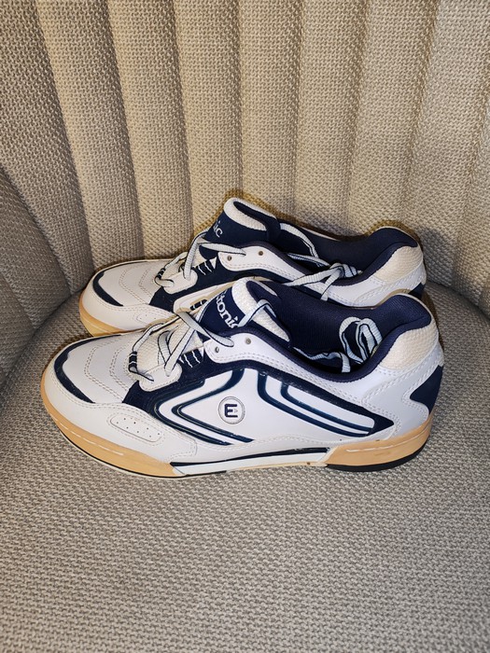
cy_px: 326
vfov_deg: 65.3
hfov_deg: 51.4
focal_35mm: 27
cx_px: 245
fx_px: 510
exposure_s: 1/100
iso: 2500
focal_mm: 6.12
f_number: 1.9
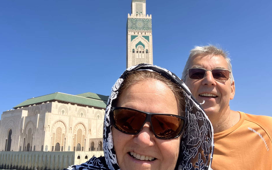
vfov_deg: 35.3
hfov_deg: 54.0
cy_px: 74
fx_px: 267
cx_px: 128
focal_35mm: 36
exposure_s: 1/903
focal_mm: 2.87
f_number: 2.2
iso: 20
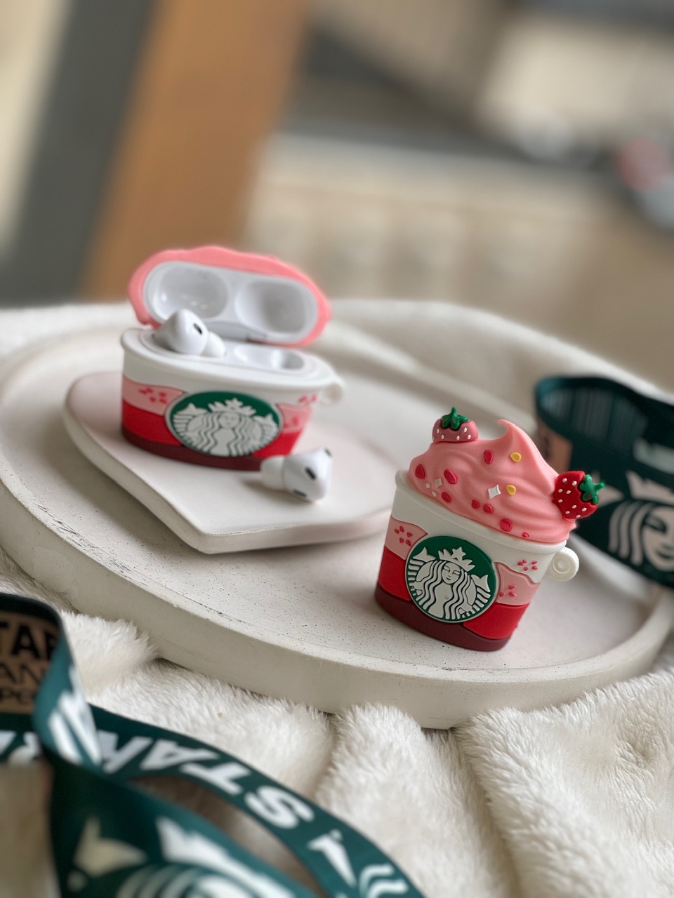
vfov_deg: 25.3
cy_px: 449
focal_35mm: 77
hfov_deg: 19.1
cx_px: 337
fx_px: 1999
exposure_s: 1/99
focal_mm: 9
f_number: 2.8
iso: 160
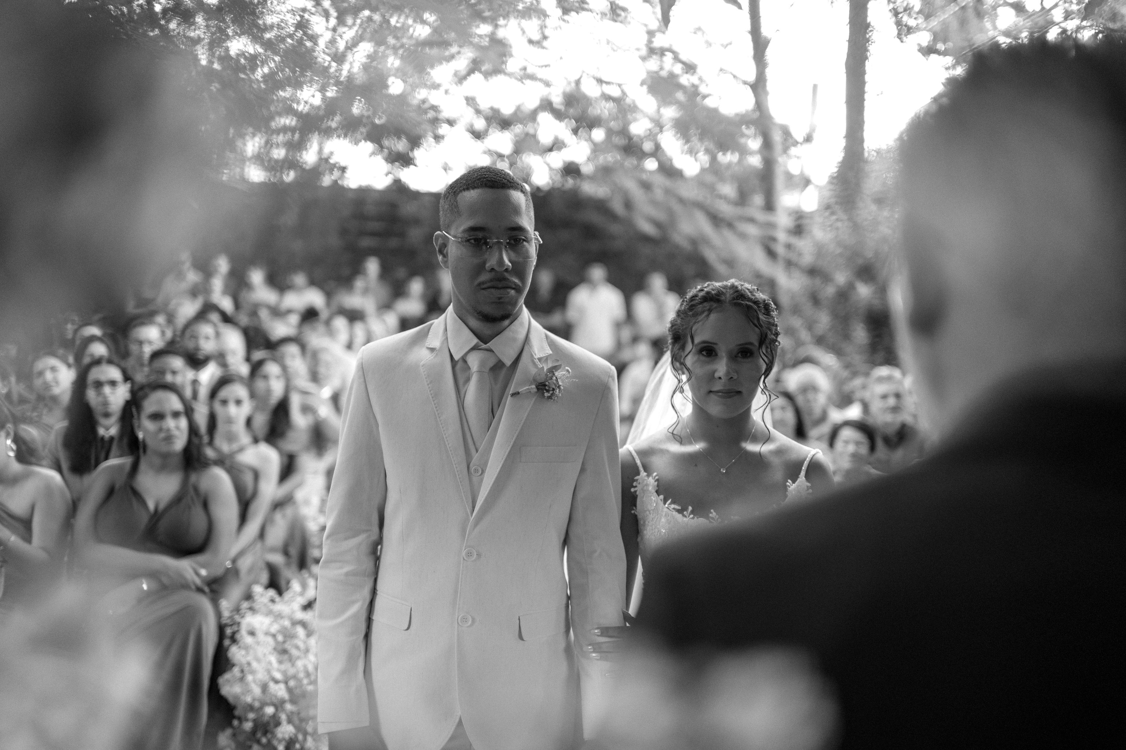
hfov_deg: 53.6
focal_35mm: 36
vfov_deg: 37.2
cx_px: 563
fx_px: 1116
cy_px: 375
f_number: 1.4
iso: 1600
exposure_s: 1/320
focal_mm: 35
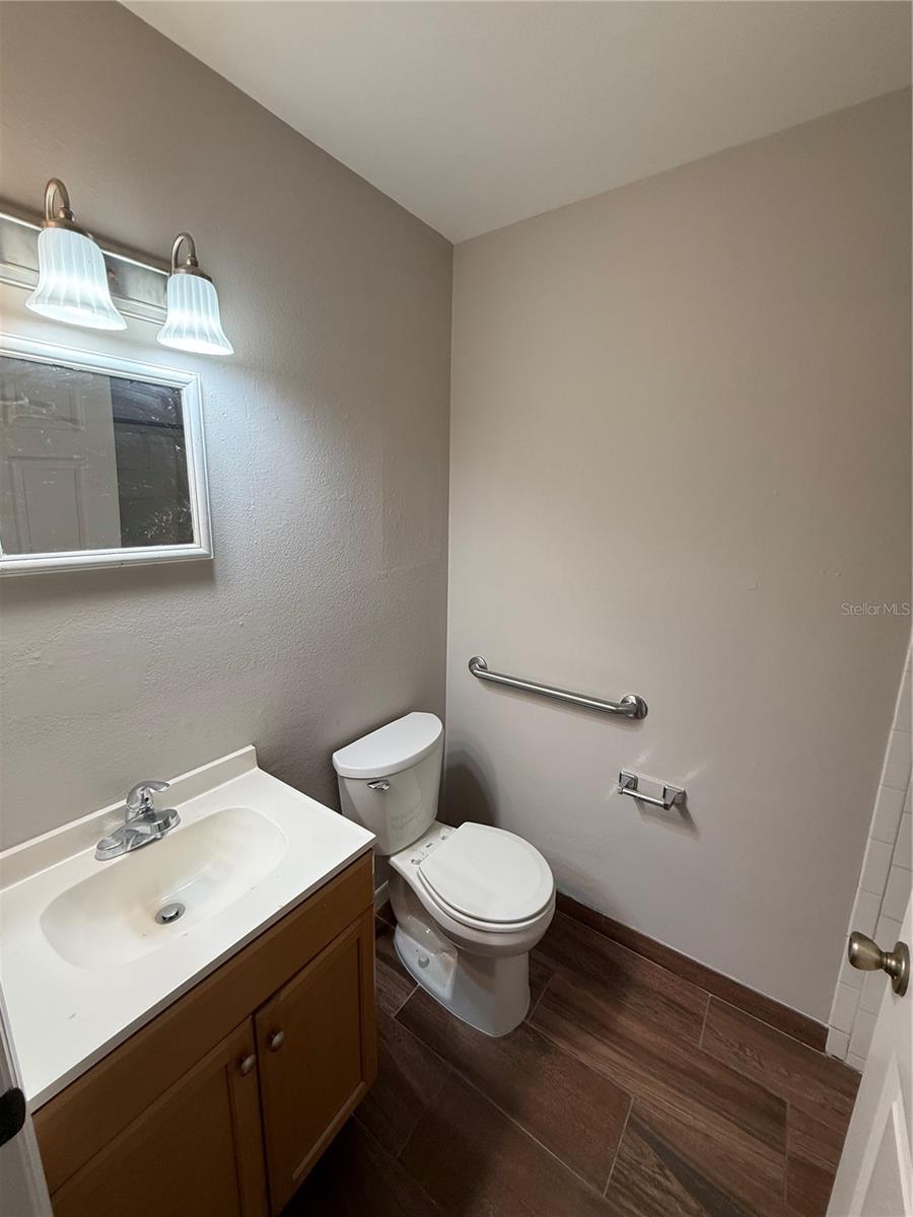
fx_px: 492
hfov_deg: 85.7
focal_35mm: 14
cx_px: 456
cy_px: 608
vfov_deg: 102.1
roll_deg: -0.4
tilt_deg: -13.0
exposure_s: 1/120
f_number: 2.2
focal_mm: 2.22
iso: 160
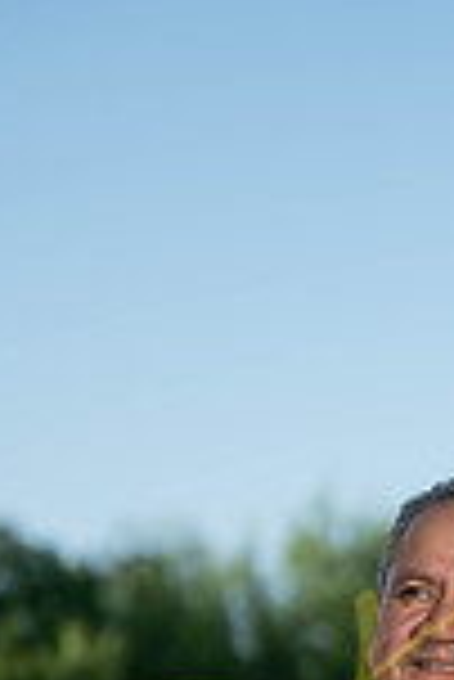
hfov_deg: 6.6
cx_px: 548
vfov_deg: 9.7
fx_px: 3925
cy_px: 847
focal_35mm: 208
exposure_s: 1/2000
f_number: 2.5
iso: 160
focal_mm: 70
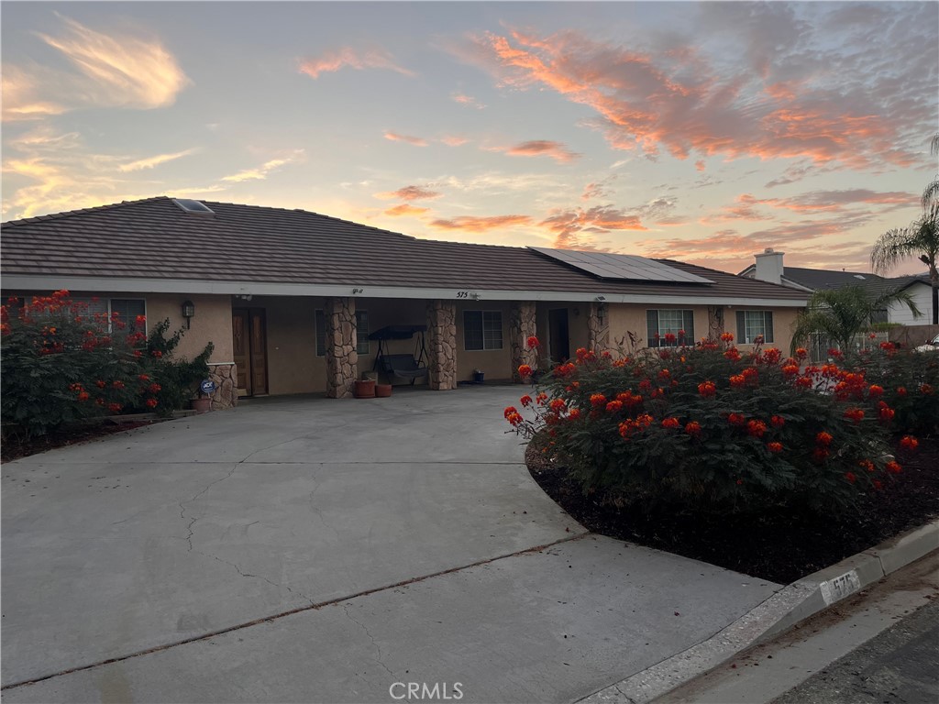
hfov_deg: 67.3
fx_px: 705
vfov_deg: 53.1
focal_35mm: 26
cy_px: 352
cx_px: 470
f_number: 1.6
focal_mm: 5.1
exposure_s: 1/290
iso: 40
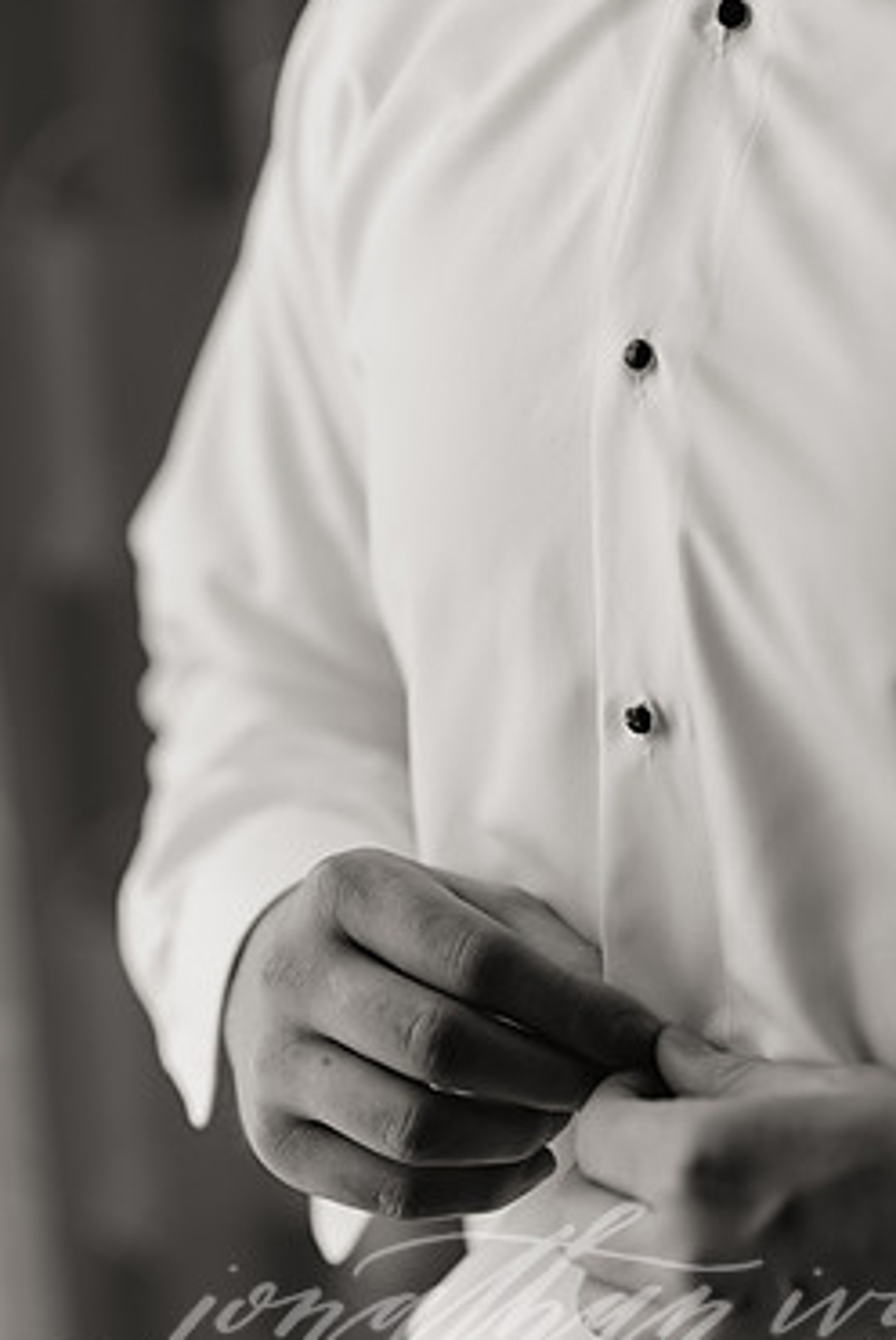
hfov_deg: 13.3
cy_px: 643
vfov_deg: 19.8
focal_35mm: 103
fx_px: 3838
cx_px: 538
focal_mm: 85
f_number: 2.2
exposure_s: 1/640
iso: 400
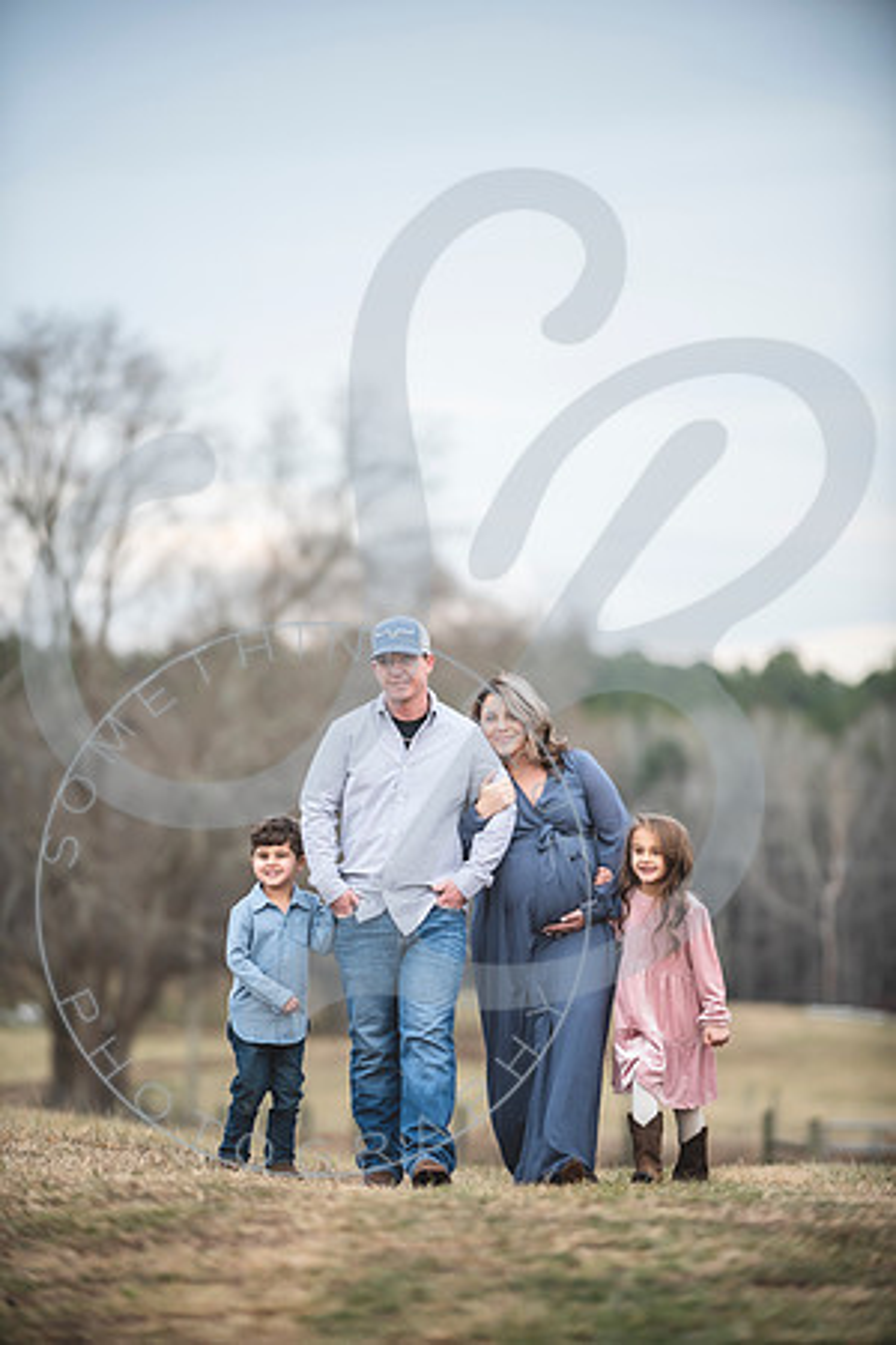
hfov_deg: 6.9
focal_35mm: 200
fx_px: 7466
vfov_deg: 10.3
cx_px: 448
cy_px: 672
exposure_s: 1/250
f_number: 2.8
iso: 320
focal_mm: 200
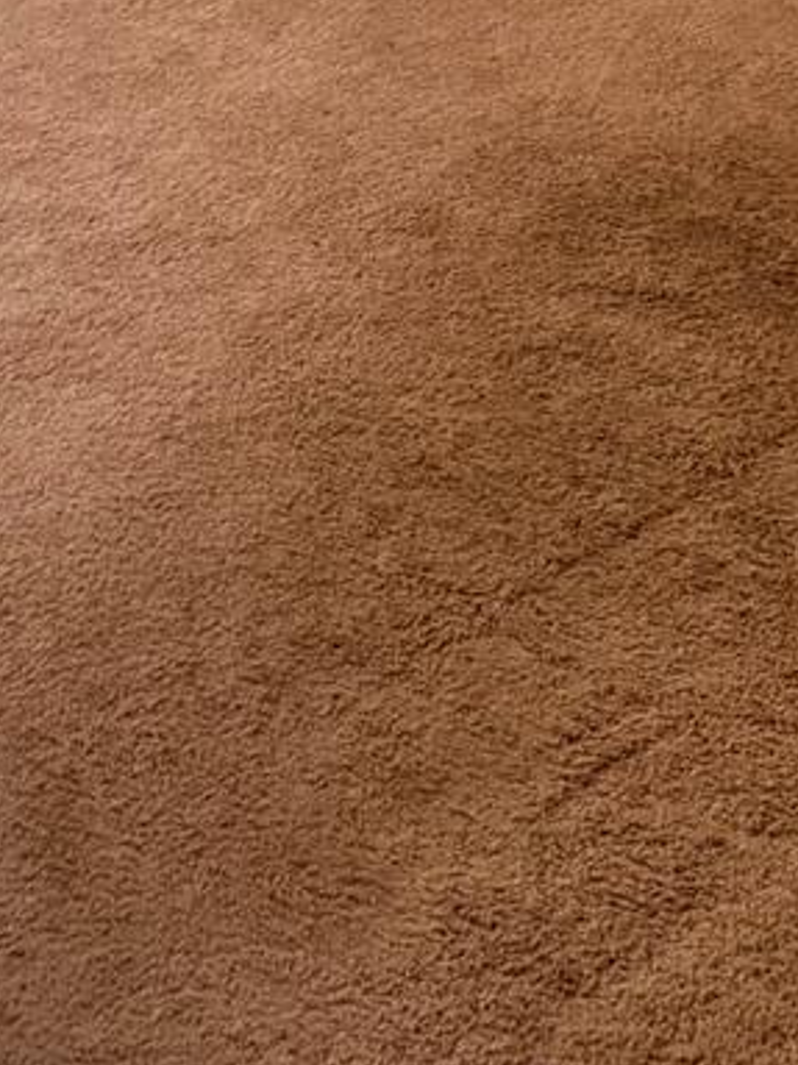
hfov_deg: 15.6
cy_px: -385
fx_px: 2891
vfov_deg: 19.0
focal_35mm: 94
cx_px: 121
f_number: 1.78
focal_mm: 6.76
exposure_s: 1/60
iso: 400
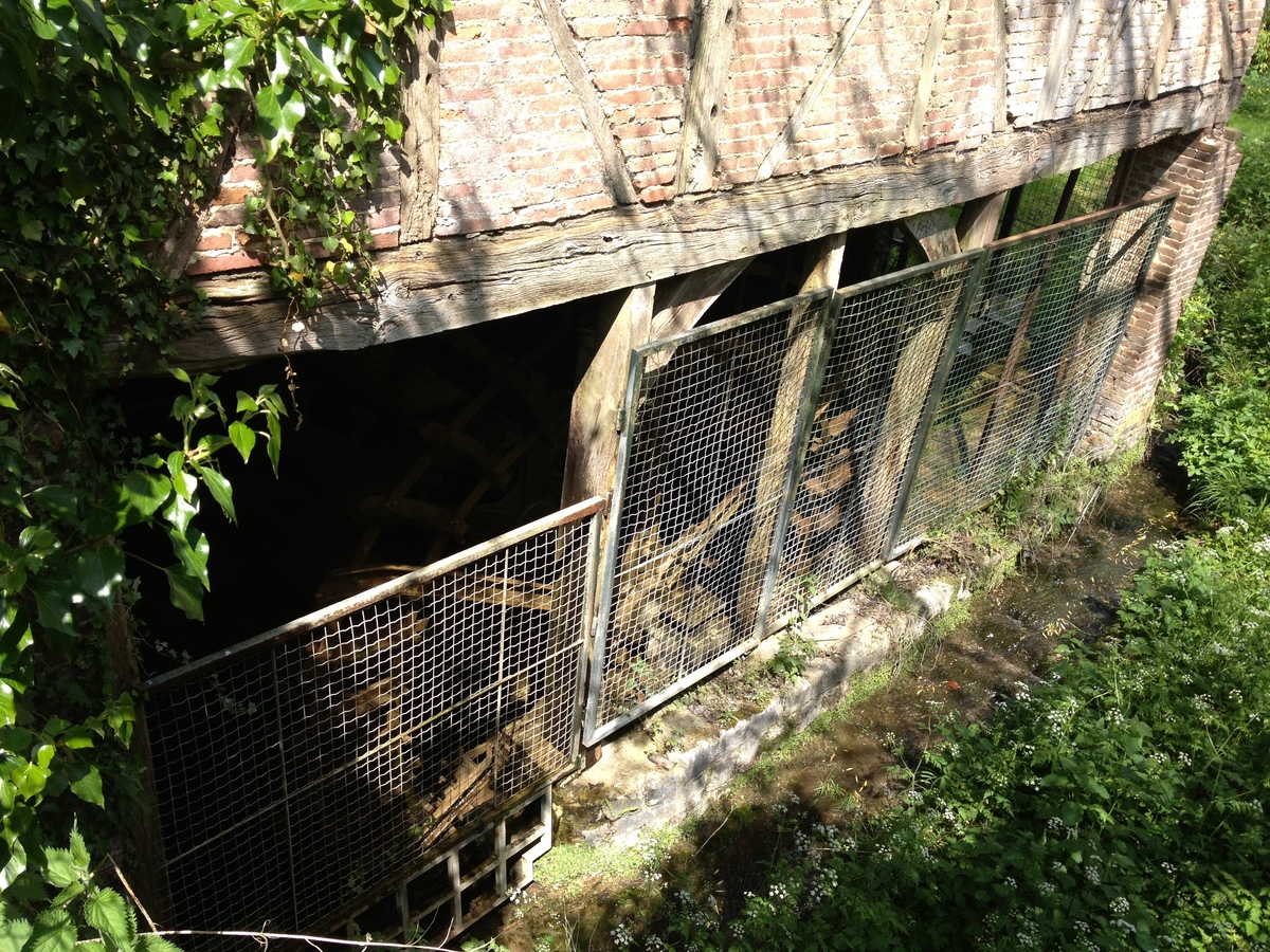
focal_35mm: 35
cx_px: 635
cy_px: 476
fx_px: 1284
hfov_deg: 52.6
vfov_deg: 40.7
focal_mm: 4.28
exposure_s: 1/613
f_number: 2.4
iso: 64
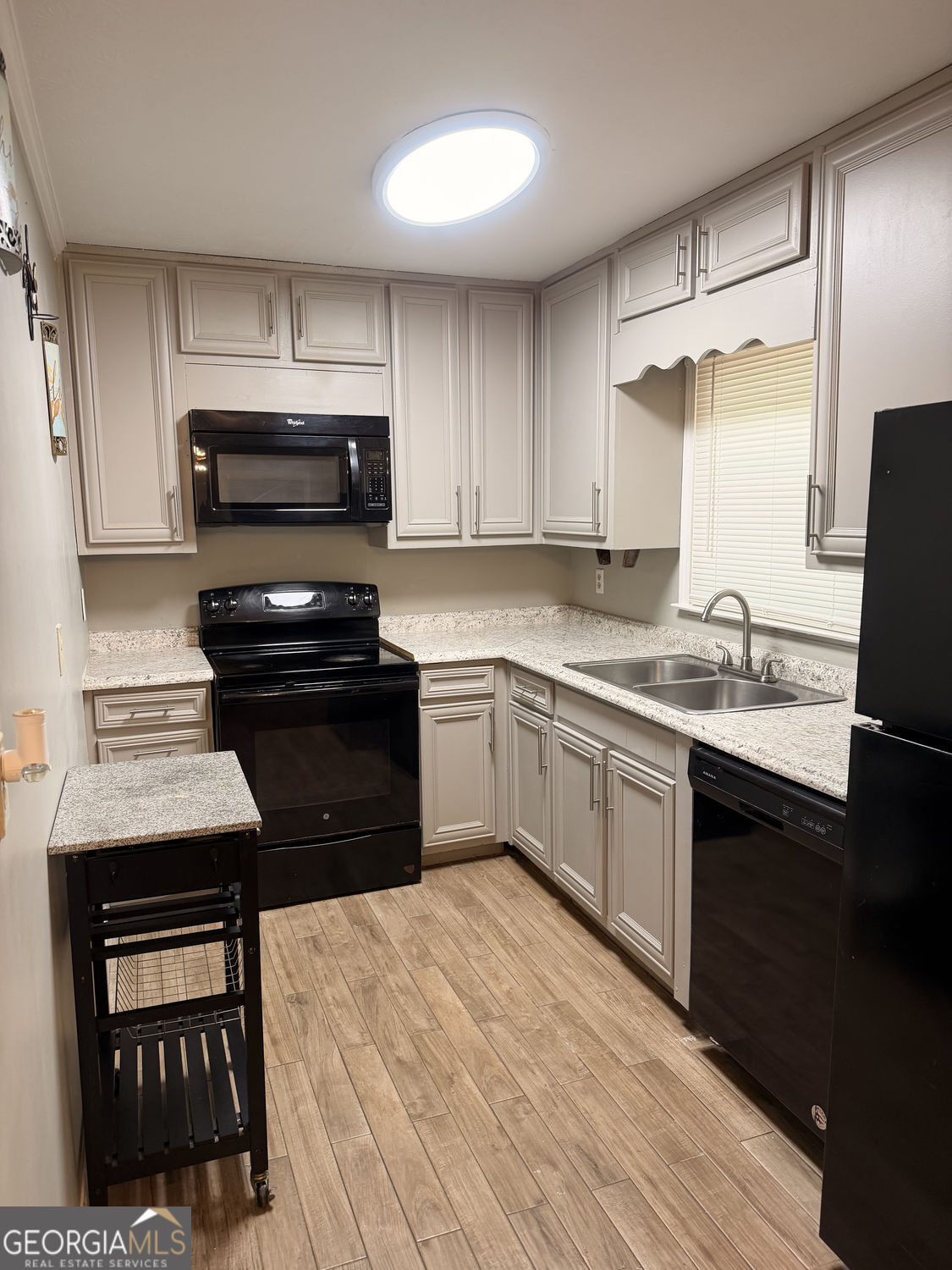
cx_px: 476
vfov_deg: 71.6
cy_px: 635
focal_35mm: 24
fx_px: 880
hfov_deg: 56.8
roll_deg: +1.7
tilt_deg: -10.0
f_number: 1.78
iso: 160
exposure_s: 1/60
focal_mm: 6.76
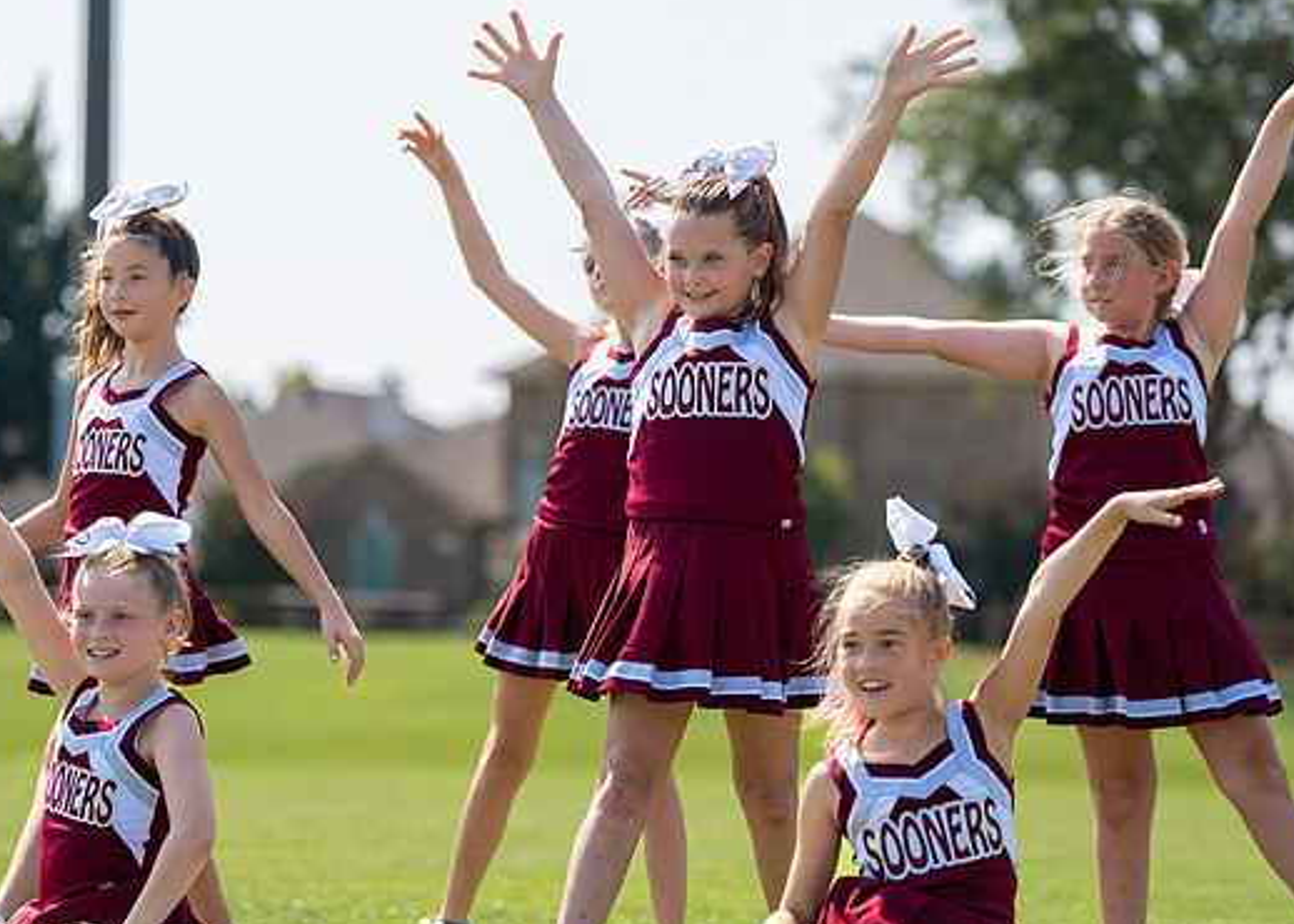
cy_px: 402
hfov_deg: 12.6
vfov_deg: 9.0
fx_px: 5843
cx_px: 701
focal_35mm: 159
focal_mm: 121
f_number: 2.8
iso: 160
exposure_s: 1/2000
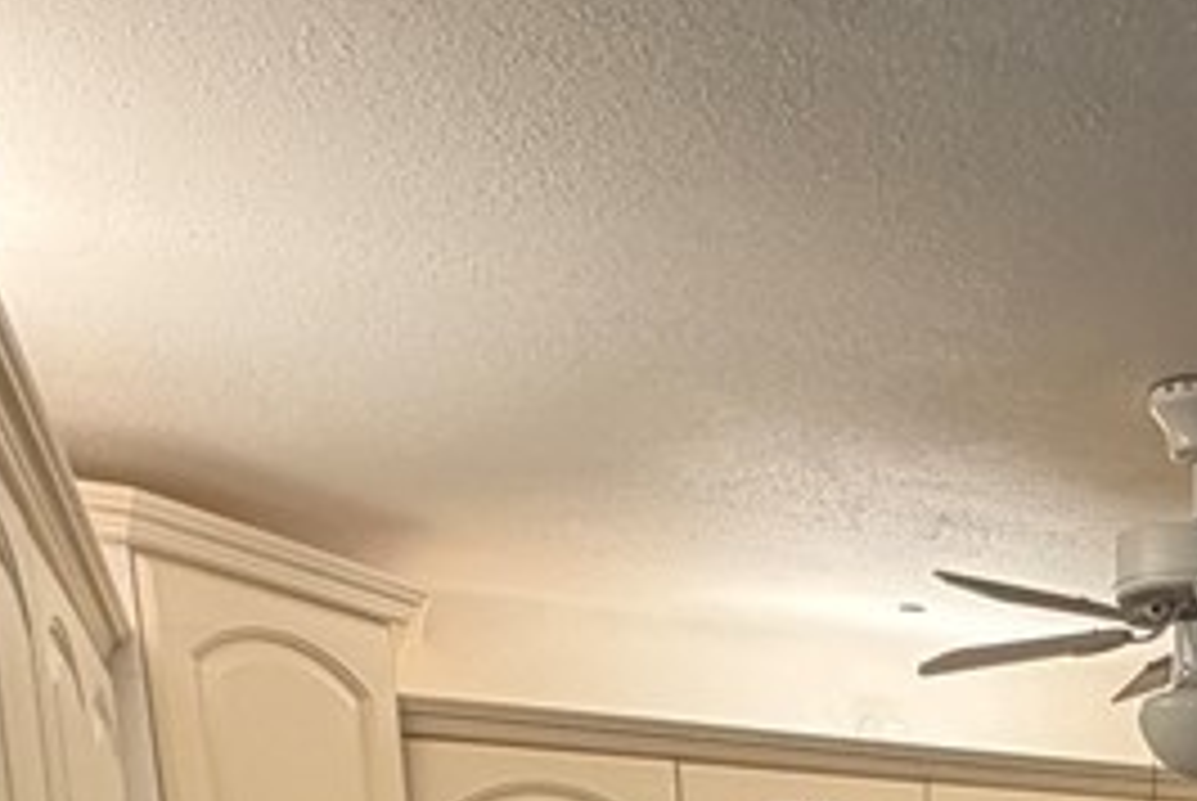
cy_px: 1476
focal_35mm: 56
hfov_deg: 31.0
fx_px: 1864
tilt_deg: -11.2
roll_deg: -0.7
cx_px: 1372
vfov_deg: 18.5
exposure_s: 1/120
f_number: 2.2
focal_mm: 2.22
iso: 320
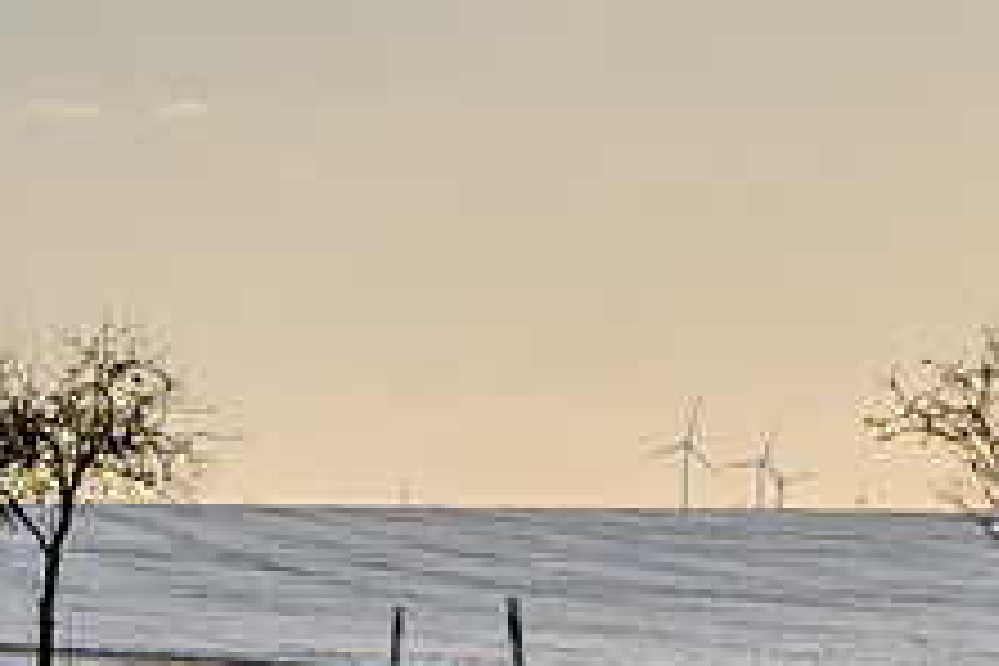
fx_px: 9878
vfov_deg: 3.9
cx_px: 783
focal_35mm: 356
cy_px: 72
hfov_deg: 5.8
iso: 200
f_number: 8
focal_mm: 44
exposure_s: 1/4000
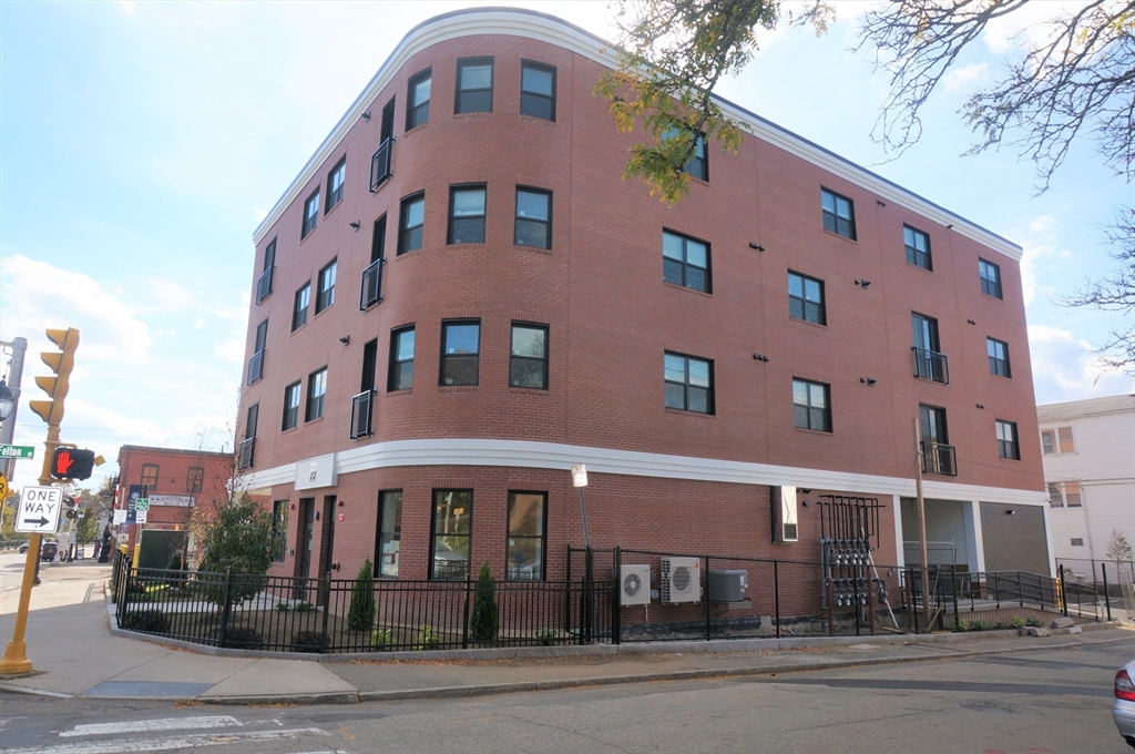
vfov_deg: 53.0
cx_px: 568
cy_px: 377
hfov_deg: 73.8
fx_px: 756
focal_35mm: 24
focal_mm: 16
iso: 100
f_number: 13
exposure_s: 1/100
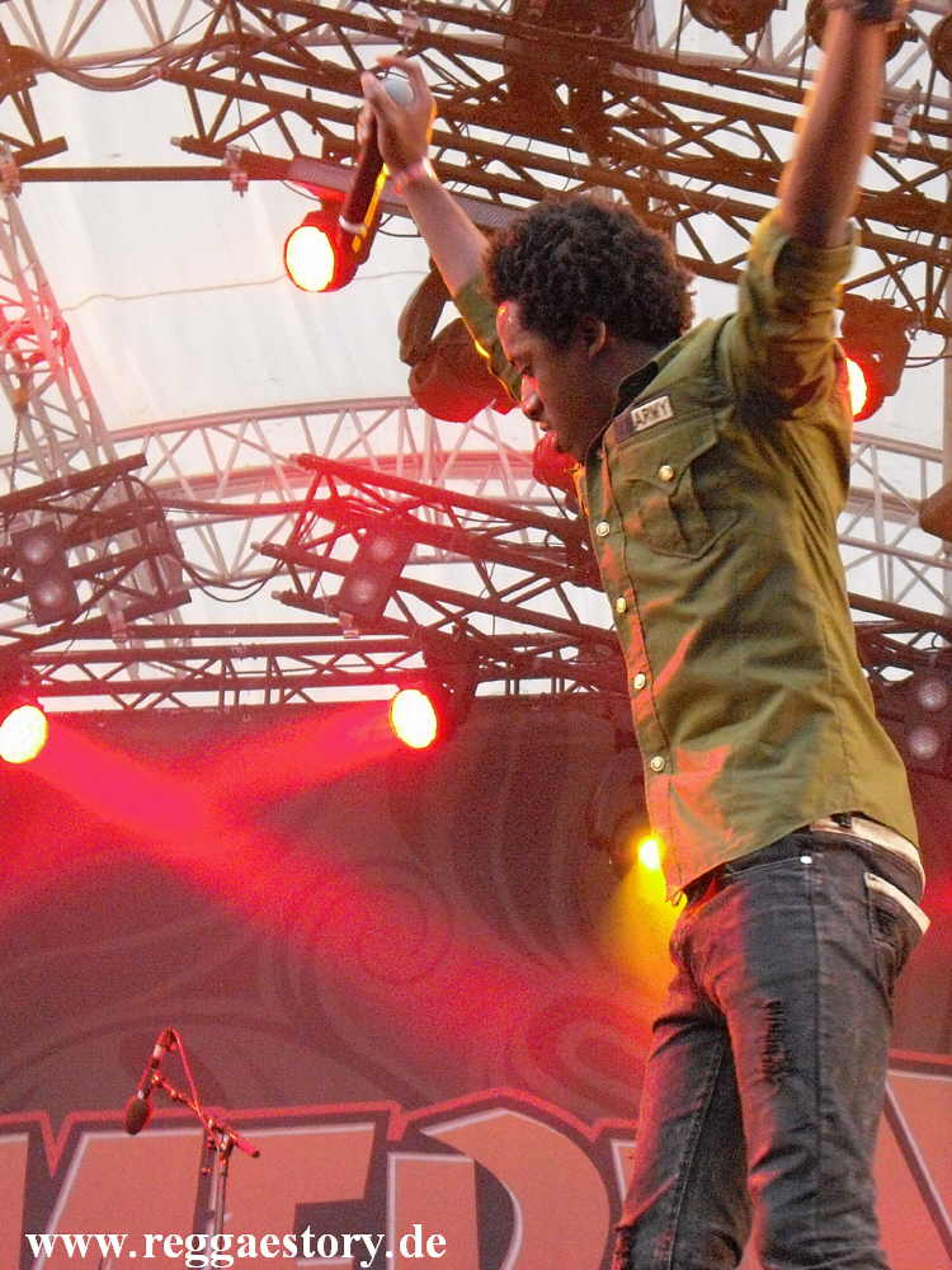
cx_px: 476
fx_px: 2383
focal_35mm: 65
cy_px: 635
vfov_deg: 29.8
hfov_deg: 22.6
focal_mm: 10.7
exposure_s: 1/100
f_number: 3.8
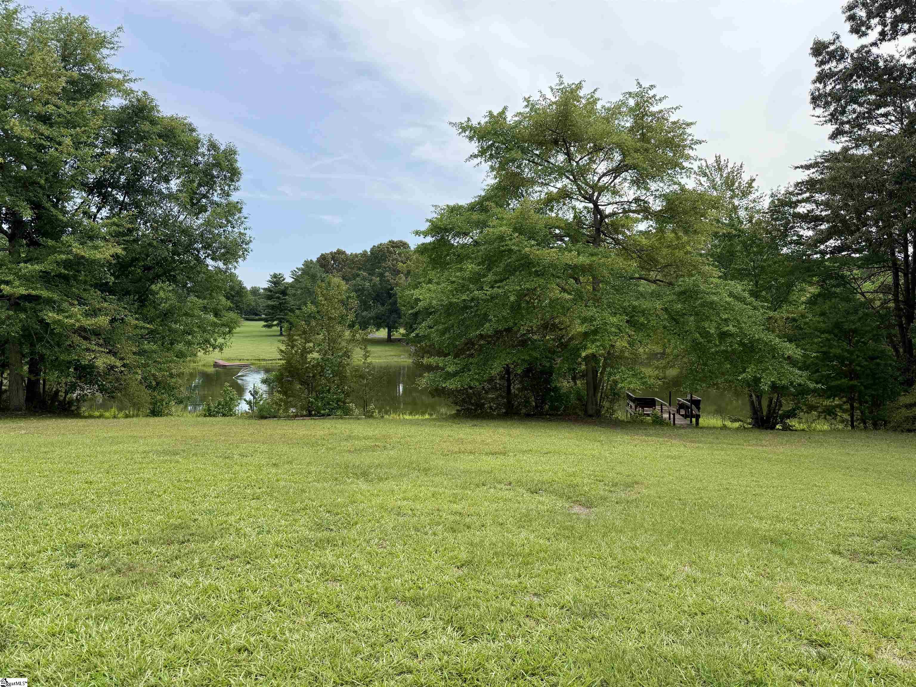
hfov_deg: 71.6
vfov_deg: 56.8
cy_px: 344
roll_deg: -0.2
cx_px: 458
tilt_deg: -1.6
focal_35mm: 24
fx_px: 635
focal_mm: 6.76
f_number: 1.78
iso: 100
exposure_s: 1/3425
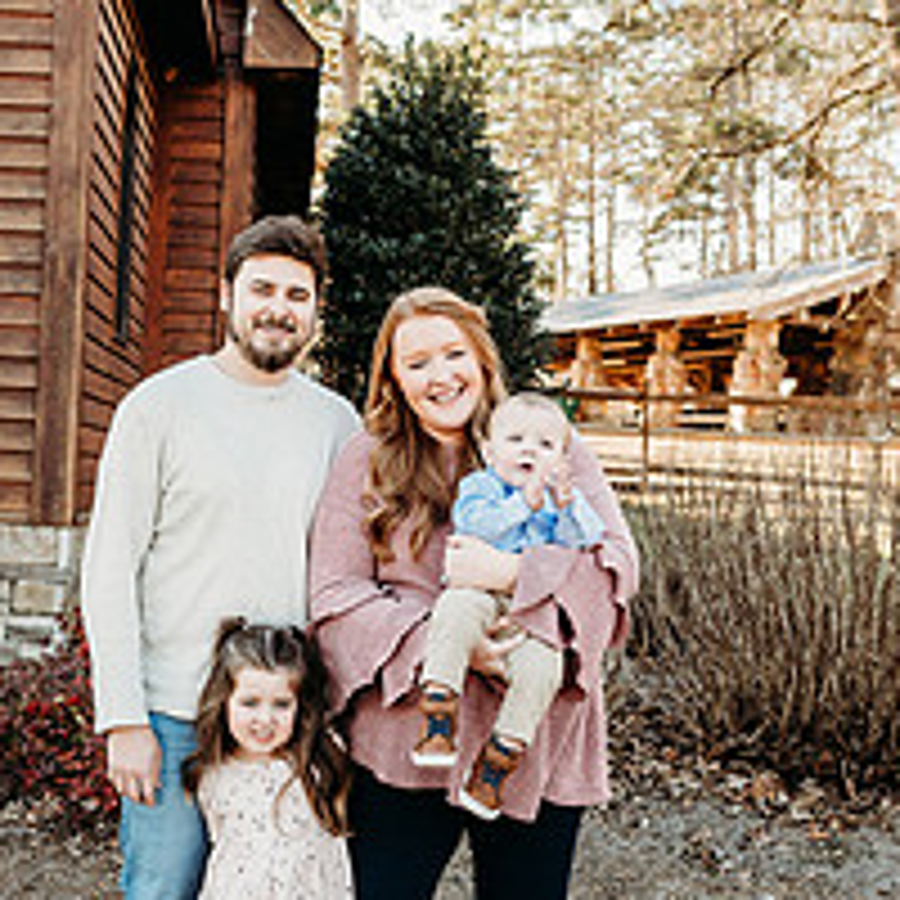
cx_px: 261
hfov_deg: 36.2
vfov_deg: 36.8
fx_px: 1353
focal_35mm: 46
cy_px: 490
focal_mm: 24
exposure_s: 1/320
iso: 250
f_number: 2.8
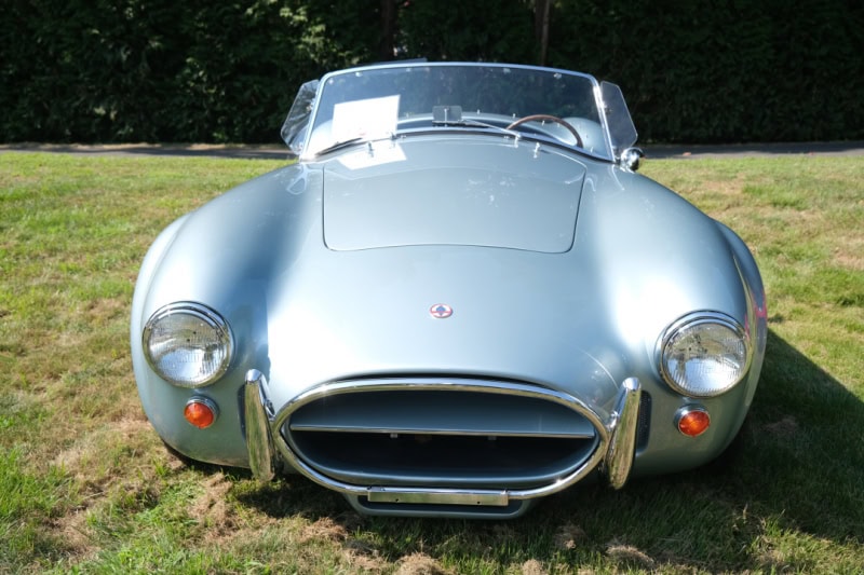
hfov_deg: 61.9
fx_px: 720
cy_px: 288
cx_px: 432
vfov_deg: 43.6
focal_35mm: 30
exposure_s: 1/640
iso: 200
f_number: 4
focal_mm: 20.2
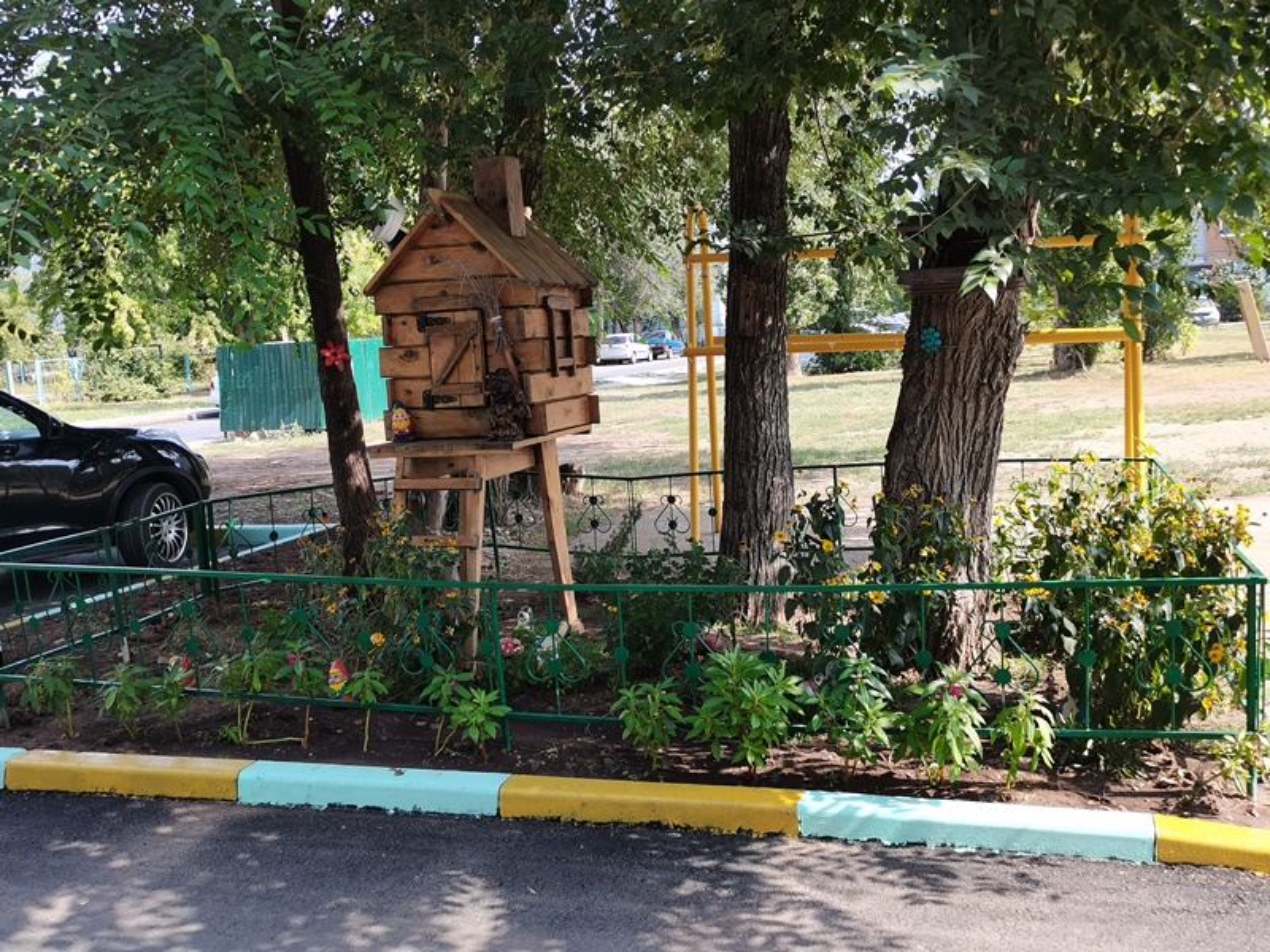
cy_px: 476
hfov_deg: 54.0
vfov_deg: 41.8
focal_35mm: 34
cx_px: 635
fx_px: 1247
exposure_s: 1/226
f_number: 1.8
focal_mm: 5.58
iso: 50
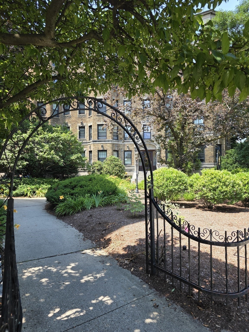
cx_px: 124
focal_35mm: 23
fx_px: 221
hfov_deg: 58.9
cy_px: 166
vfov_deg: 73.9
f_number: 1.7
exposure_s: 1/359
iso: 64
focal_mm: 6.3
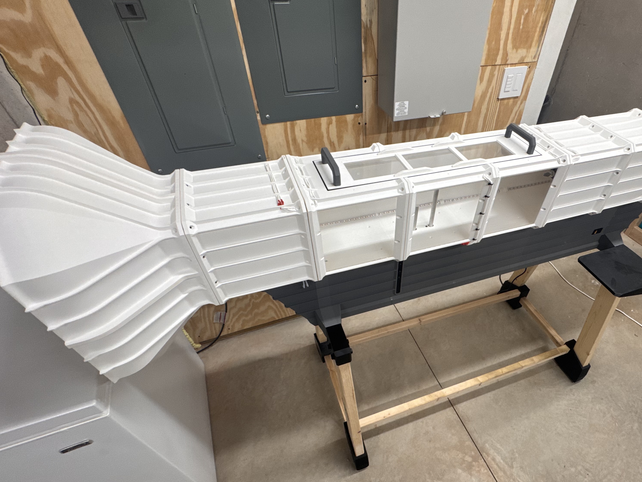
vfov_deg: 67.5
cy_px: 304
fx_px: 352
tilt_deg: -47.1
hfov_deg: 83.4
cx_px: 393
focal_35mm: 19
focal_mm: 2.22
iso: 125
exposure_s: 1/120
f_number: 2.2
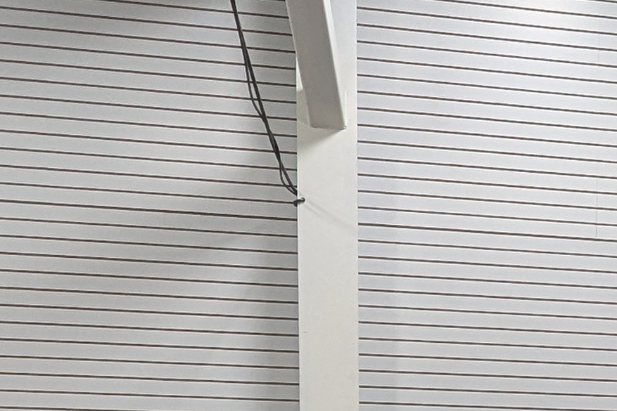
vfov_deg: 19.7
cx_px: 775
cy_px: 545
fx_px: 1080
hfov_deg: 27.3
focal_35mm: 63
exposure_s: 1/60
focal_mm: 1.95
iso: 60
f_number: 2.2
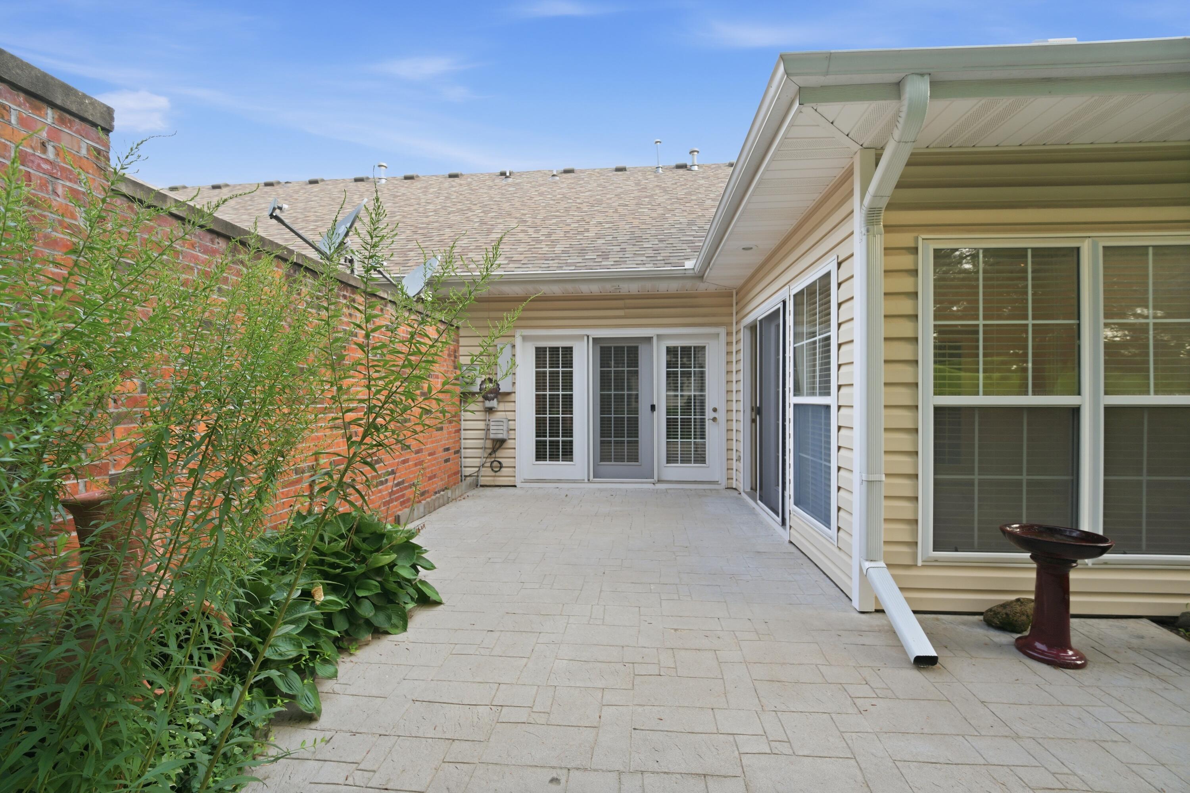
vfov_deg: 81.2
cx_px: 595
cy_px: 396
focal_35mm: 14
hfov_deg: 104.3
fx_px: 463
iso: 100
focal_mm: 14
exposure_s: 1/60
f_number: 4
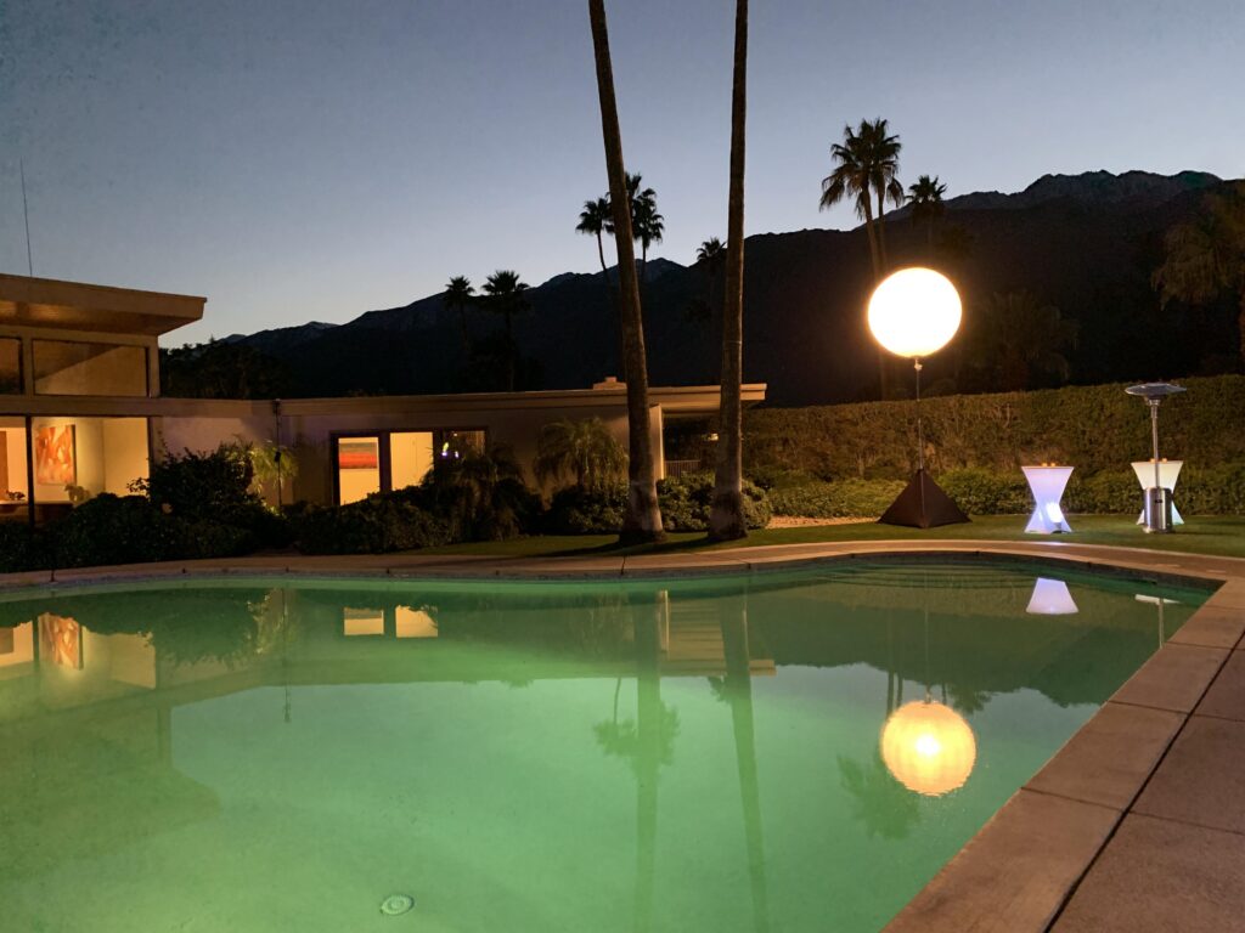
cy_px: 466
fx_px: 935
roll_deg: +1.2
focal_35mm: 26
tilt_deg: +0.2
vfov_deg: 53.1
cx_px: 622
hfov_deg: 67.3
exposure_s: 1/30
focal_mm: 4.25
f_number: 1.8
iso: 800
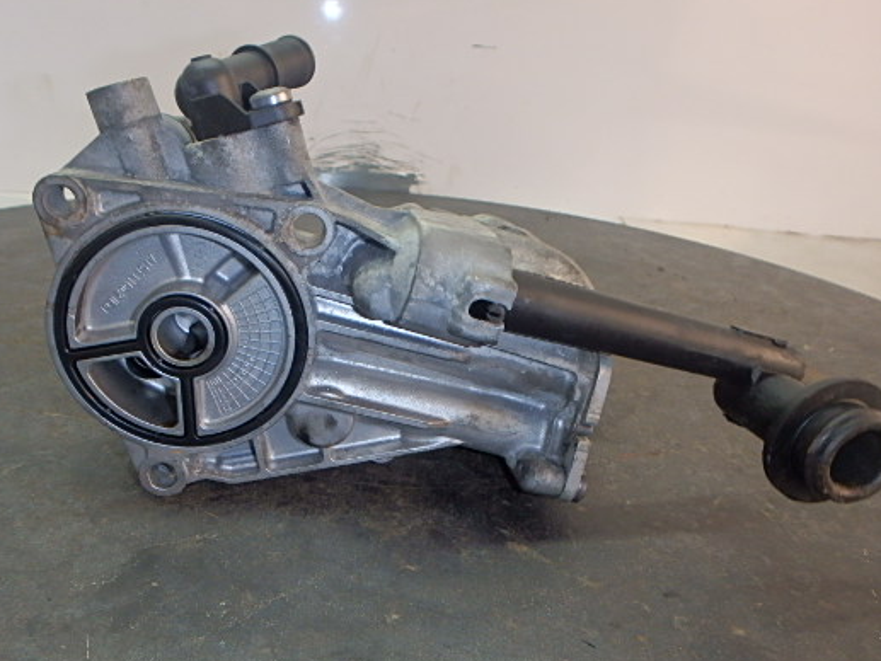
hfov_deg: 67.0
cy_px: 385
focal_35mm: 26
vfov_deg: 52.8
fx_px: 662
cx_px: 382
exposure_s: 1/30
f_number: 3.5
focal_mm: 3.7
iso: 160
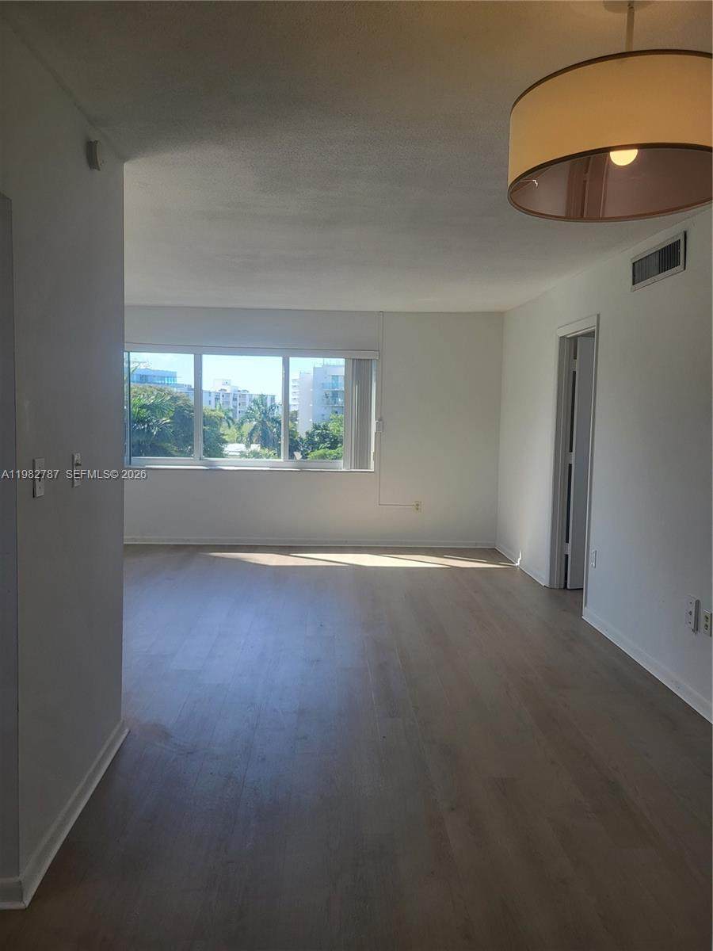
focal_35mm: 26
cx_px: 356
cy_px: 476
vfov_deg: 67.3
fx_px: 714
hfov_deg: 53.1
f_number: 1.8
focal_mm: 5.4
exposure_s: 1/296
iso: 40
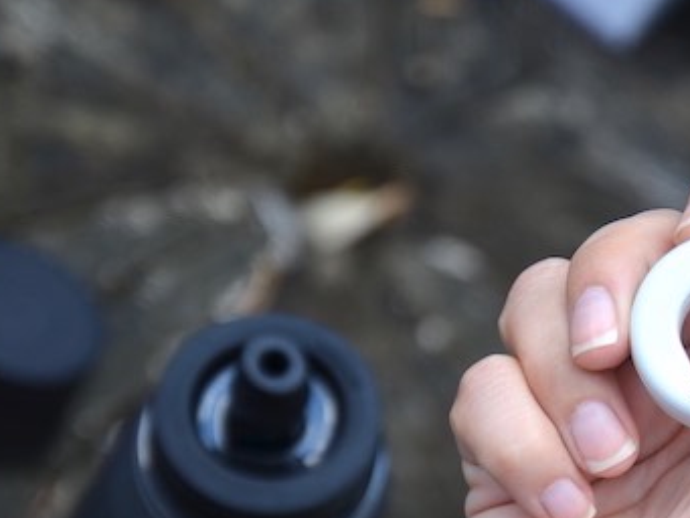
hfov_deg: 11.6
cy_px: 421
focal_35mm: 169
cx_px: 587
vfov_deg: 8.8
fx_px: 3370
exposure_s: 1/1000
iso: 100
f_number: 2.8
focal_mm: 50
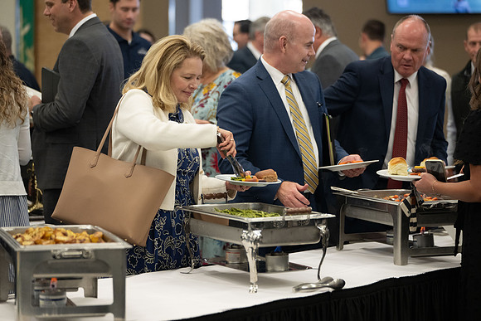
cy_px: 160
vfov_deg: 11.9
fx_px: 1537
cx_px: 240
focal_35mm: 115
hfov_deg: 17.8
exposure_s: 1/250
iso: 2500
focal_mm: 115
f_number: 2.8
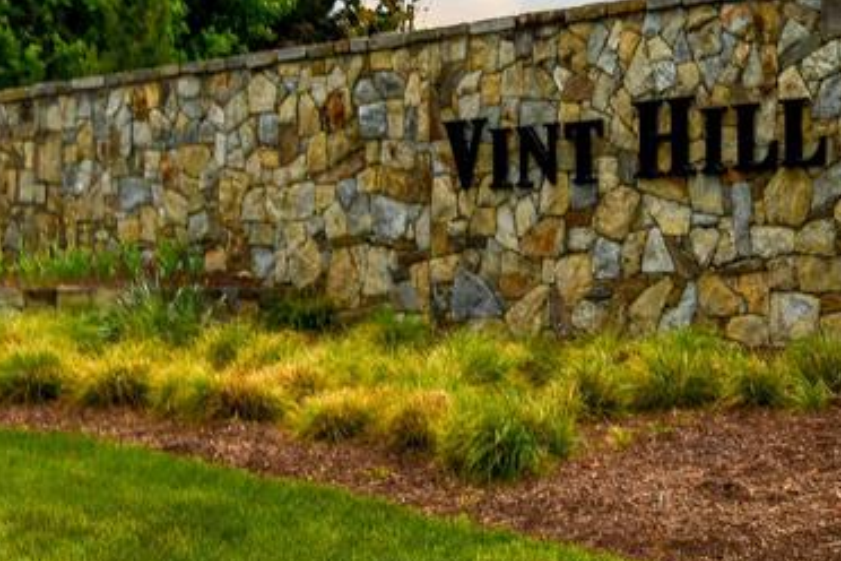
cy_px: 264
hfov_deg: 20.6
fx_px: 2313
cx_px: 459
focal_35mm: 99
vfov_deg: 13.8
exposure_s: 1/250
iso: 100
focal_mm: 24
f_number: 8
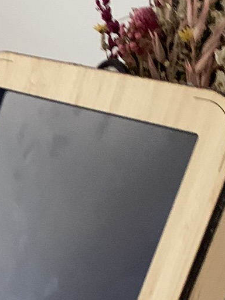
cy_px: 366
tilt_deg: -25.3
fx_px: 901
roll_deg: +0.1
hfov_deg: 13.7
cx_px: -63
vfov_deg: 17.9
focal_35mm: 104
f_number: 1.8
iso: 400
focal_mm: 4.25
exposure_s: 1/34
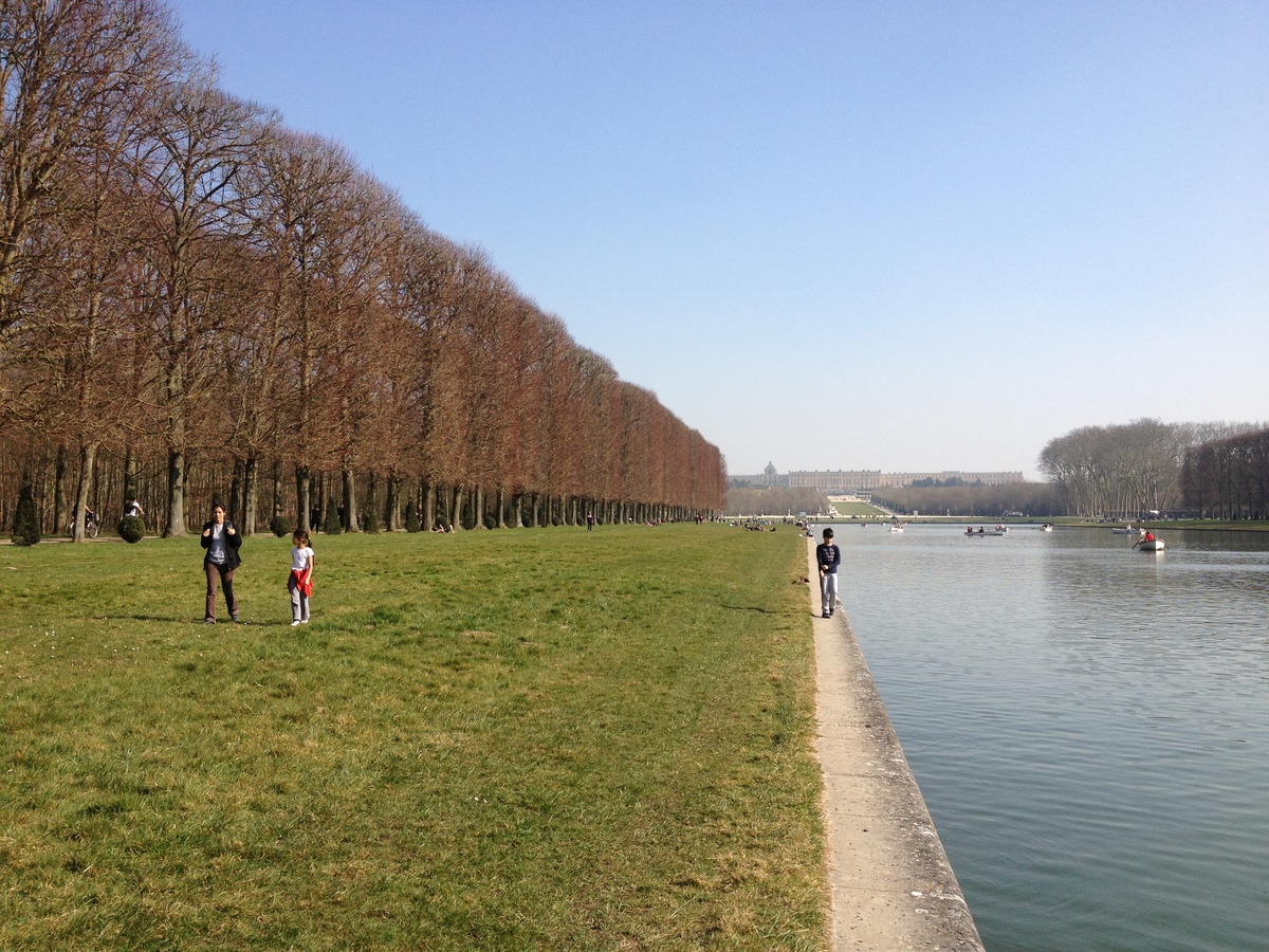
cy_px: 476
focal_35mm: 35
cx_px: 634
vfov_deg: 40.7
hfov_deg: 52.6
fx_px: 1283
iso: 50
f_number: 2.4
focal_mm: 4.28
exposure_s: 1/1493
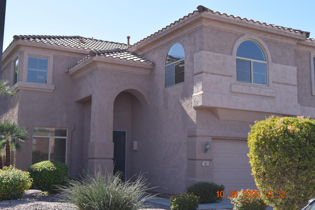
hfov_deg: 41.1
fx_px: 420
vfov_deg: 28.1
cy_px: 105
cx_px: 158
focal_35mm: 48
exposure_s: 1/320
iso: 200
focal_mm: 32
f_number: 9
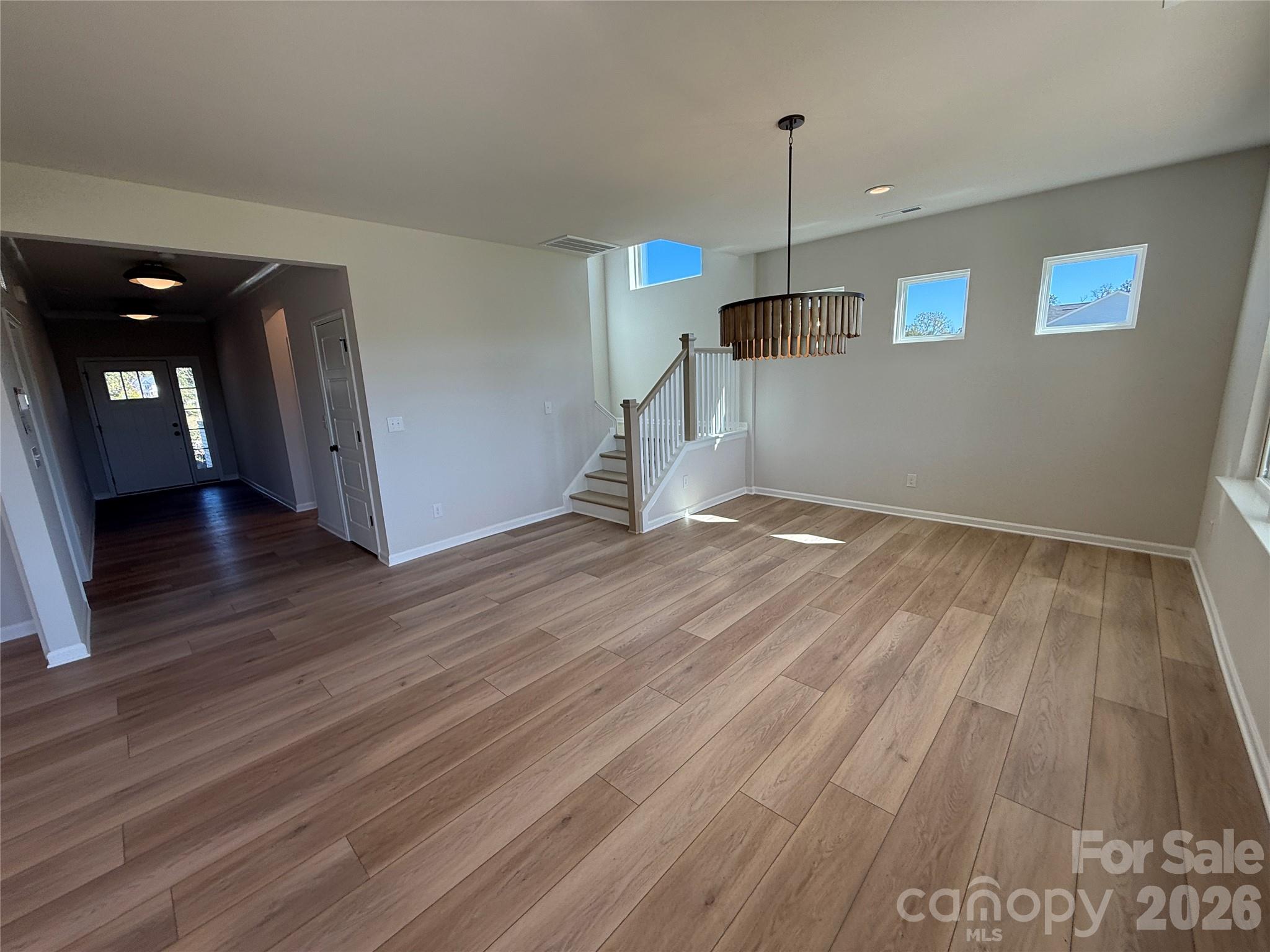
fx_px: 514
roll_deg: +2.8
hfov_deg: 102.1
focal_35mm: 14
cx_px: 635
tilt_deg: -11.6
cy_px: 476
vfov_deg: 85.7
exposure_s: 1/200
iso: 64
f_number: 2.2
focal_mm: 2.22
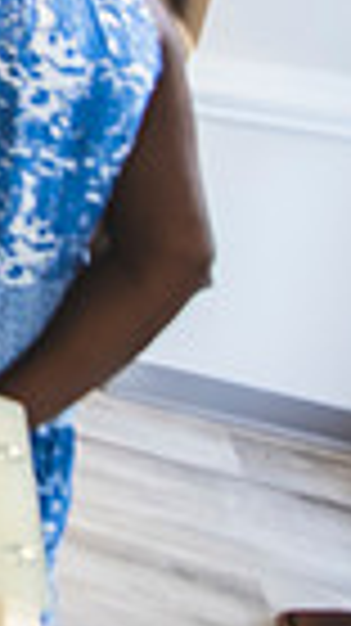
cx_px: -737
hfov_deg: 10.9
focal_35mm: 65
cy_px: -36
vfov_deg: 29.6
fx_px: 1077
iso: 1000
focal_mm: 14
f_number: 2.8
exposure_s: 1/200
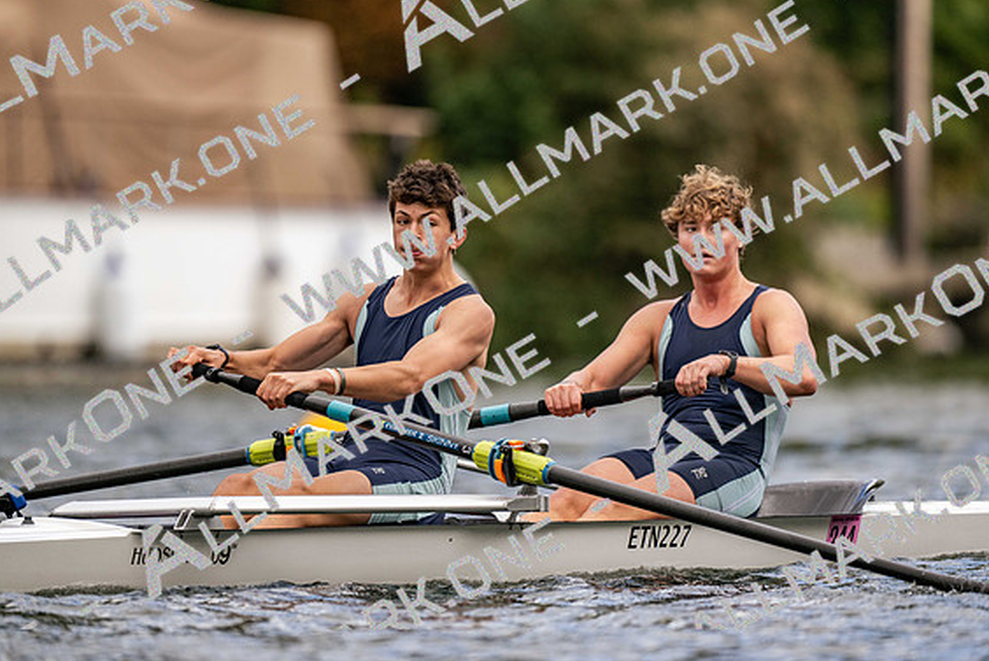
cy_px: 329
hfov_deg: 3.3
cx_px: 498
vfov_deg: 2.2
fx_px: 16963
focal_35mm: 617
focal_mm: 600
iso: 400
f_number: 4
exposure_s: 1/2500
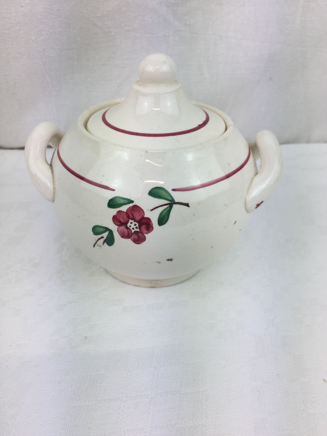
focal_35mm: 29
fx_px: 365
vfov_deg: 61.7
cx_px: 164
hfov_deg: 48.2
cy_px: 218
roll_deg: -1.9
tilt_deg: -34.2
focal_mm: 4.15
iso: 32
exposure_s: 1/293
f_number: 2.2
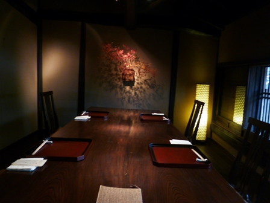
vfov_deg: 54.9
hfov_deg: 69.4
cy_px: 102
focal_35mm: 25
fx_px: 195
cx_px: 135
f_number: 2.8
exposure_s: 1/4
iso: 80
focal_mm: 4.5
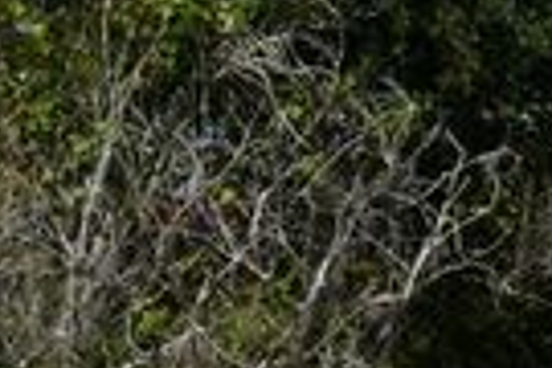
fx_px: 3496
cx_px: -82
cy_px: 863
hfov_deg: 8.9
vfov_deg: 5.8
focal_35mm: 228
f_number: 10
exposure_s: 1/400
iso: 100
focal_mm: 24
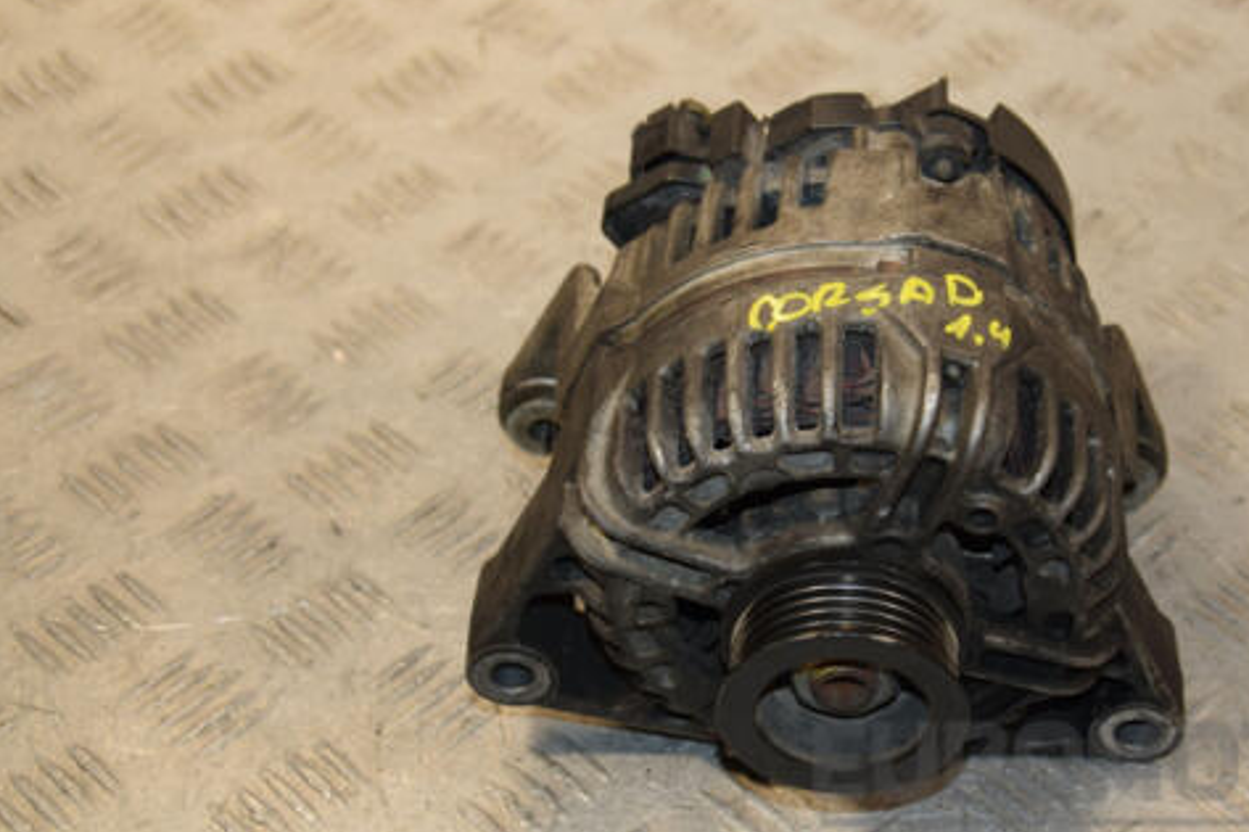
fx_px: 2774
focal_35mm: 80
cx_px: 763
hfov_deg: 25.3
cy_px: 409
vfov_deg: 17.1
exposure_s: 1/200
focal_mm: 42
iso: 800
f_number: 5
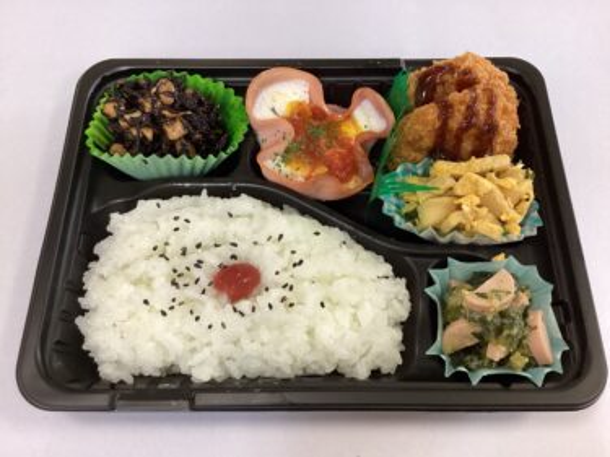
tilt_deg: -66.4
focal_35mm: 31
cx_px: 305
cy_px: 228
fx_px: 546
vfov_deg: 45.4
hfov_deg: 58.4
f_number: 2.4
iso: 200
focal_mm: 3.3
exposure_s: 1/60
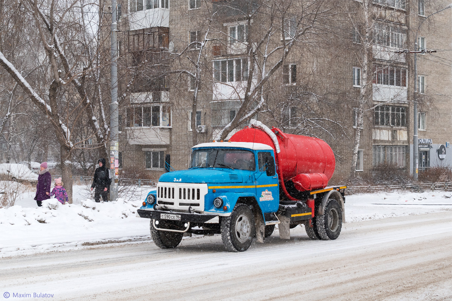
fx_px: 640
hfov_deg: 38.9
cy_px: 150
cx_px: 226
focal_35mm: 51
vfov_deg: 26.5
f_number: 6.3
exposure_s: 1/1600
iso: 400
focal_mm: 34
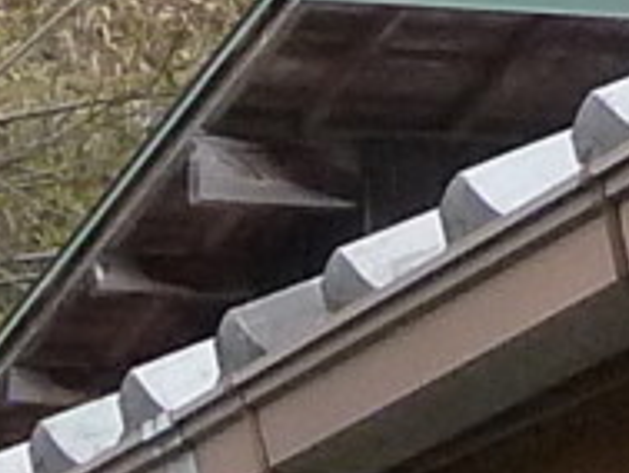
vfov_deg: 3.8
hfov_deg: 5.0
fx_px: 7091
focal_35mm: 390
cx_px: -416
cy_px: -473
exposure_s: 1/1000
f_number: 4
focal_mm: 7.1
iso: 400
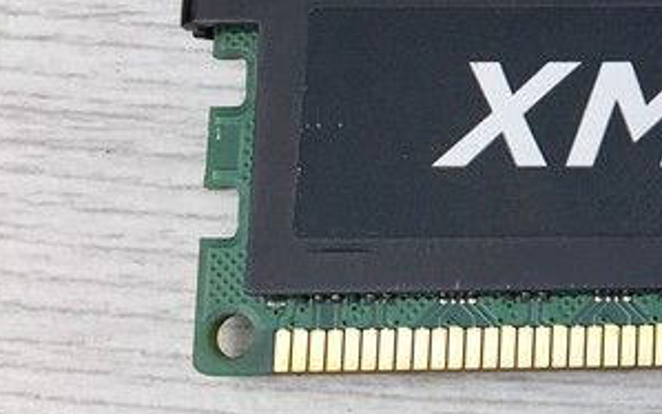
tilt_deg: -78.5
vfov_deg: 8.8
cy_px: 9
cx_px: 1300
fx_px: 2671
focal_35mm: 148
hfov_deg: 12.5
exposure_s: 1/100
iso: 25
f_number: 2.2
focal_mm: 4.15
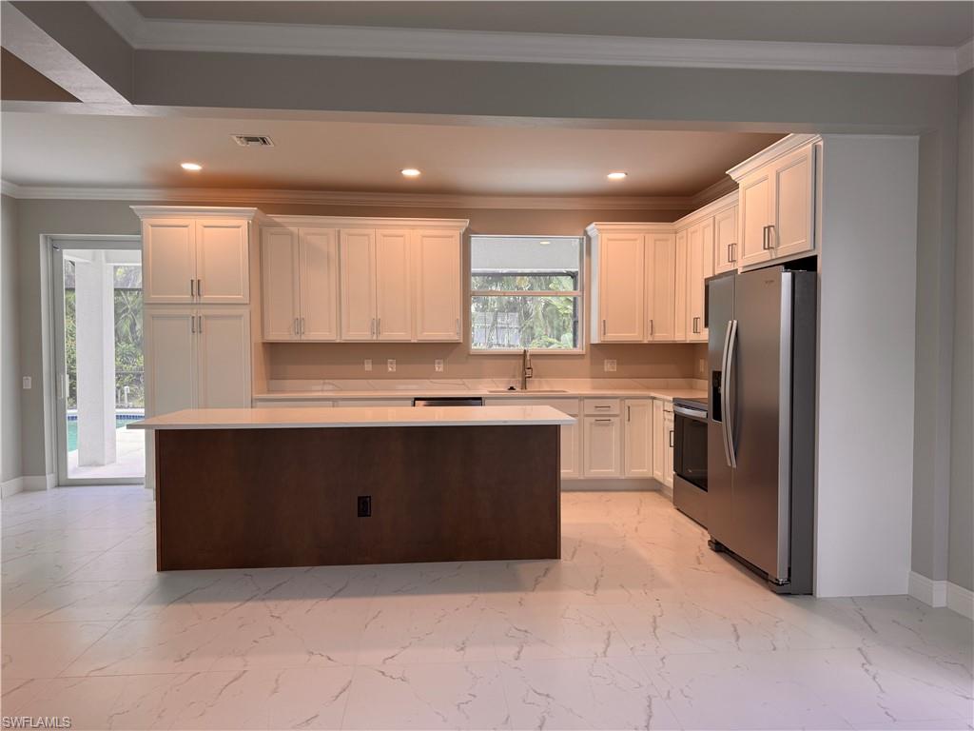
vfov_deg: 56.8
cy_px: 366
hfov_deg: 71.6
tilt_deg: -1.4
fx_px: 675
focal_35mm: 24
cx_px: 487
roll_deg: -0.3
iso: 100
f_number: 1.78
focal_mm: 6.76
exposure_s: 1/120
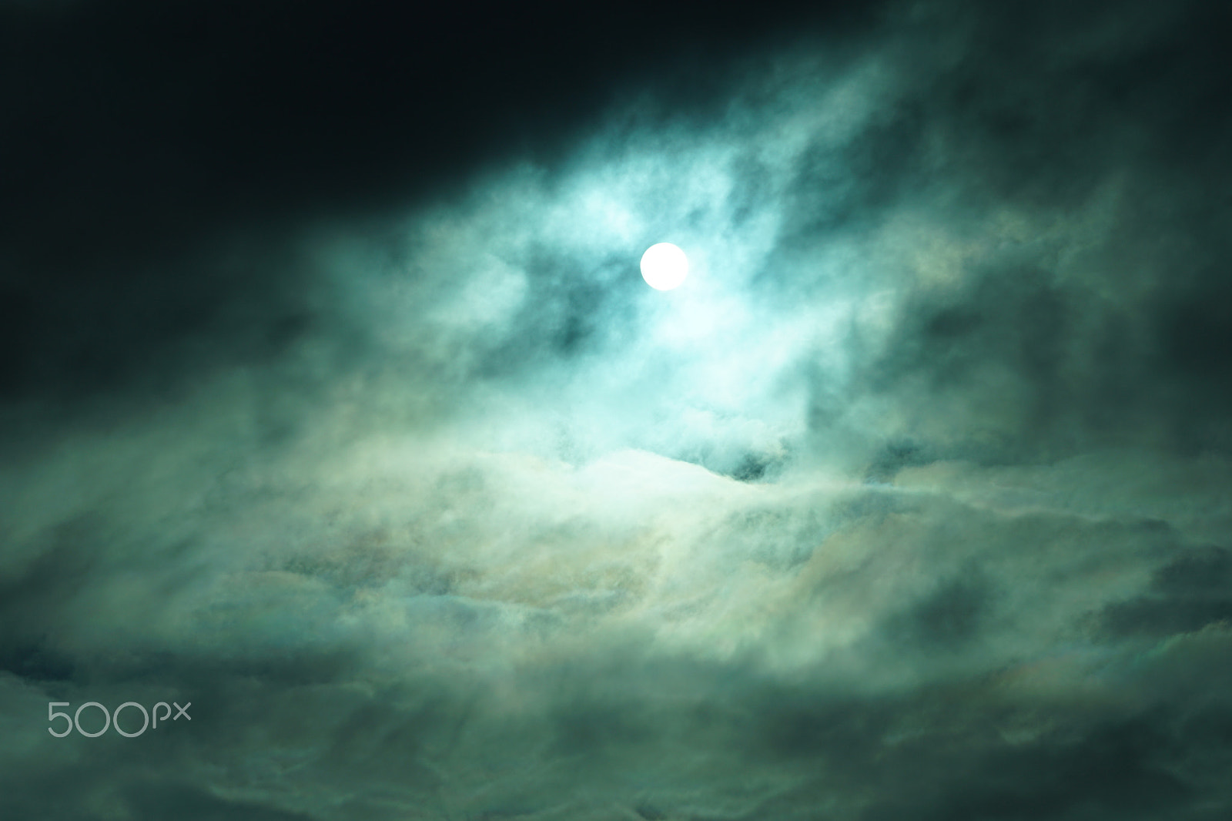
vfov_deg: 10.2
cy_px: 410
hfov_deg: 15.2
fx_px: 4619
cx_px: 616
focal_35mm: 135
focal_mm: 90
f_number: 11
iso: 100
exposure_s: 1/2000
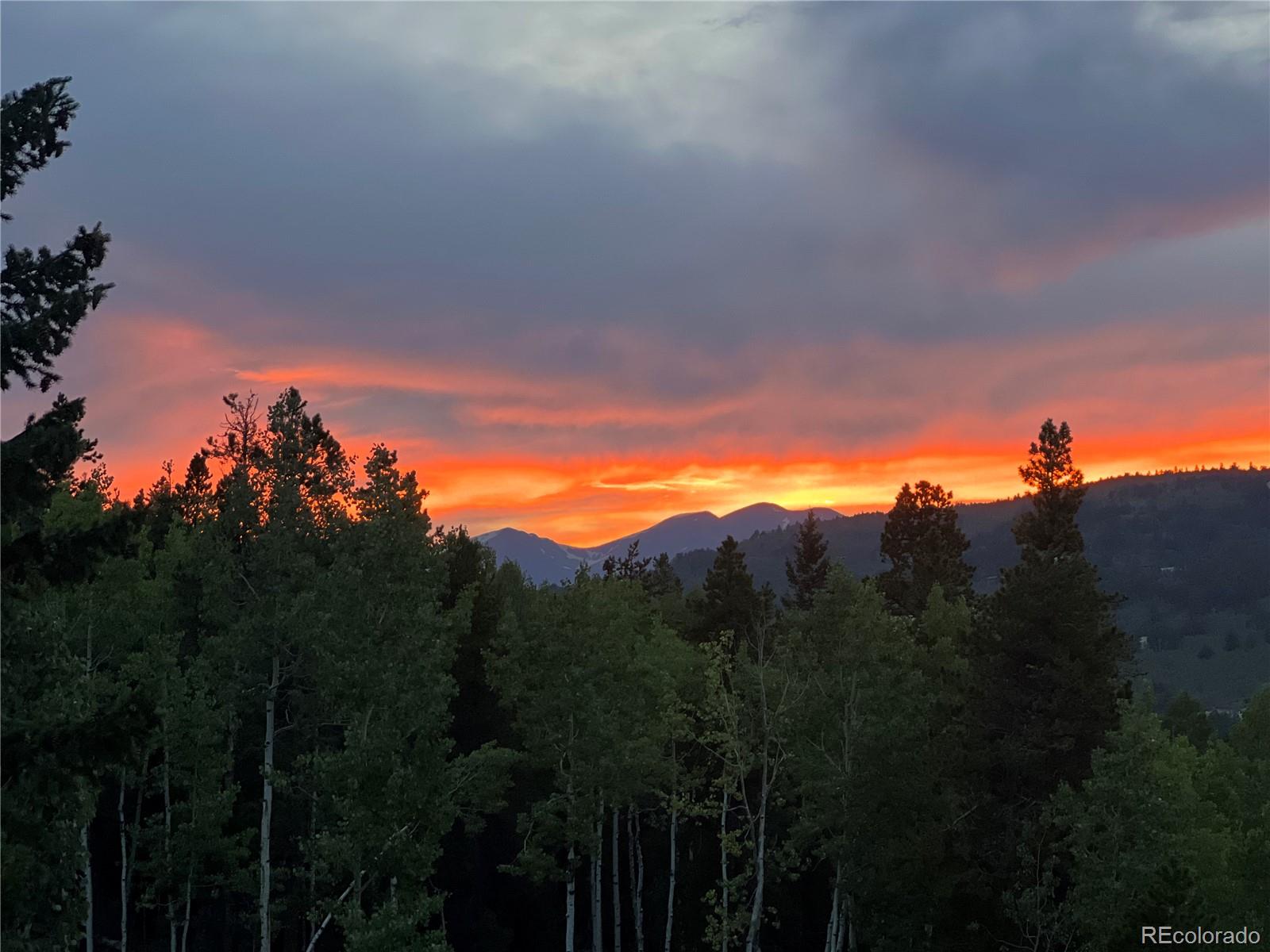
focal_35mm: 77
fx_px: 2825
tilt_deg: +4.3
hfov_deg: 25.3
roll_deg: +1.2
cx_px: 635
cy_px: 476
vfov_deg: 19.1
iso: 250
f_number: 2.8
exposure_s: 1/40
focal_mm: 9
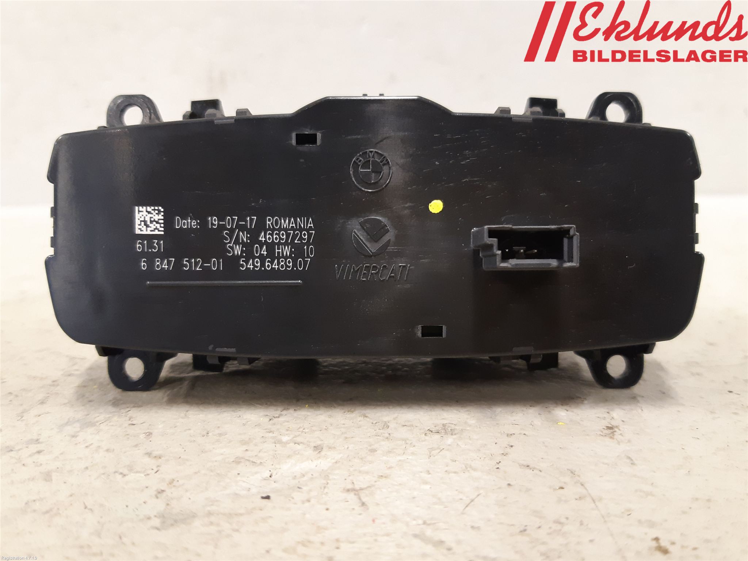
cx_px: 374
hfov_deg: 67.3
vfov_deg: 53.1
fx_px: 562
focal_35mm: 26
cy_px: 280
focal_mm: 3.93
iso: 200
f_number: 1.7
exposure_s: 1/24
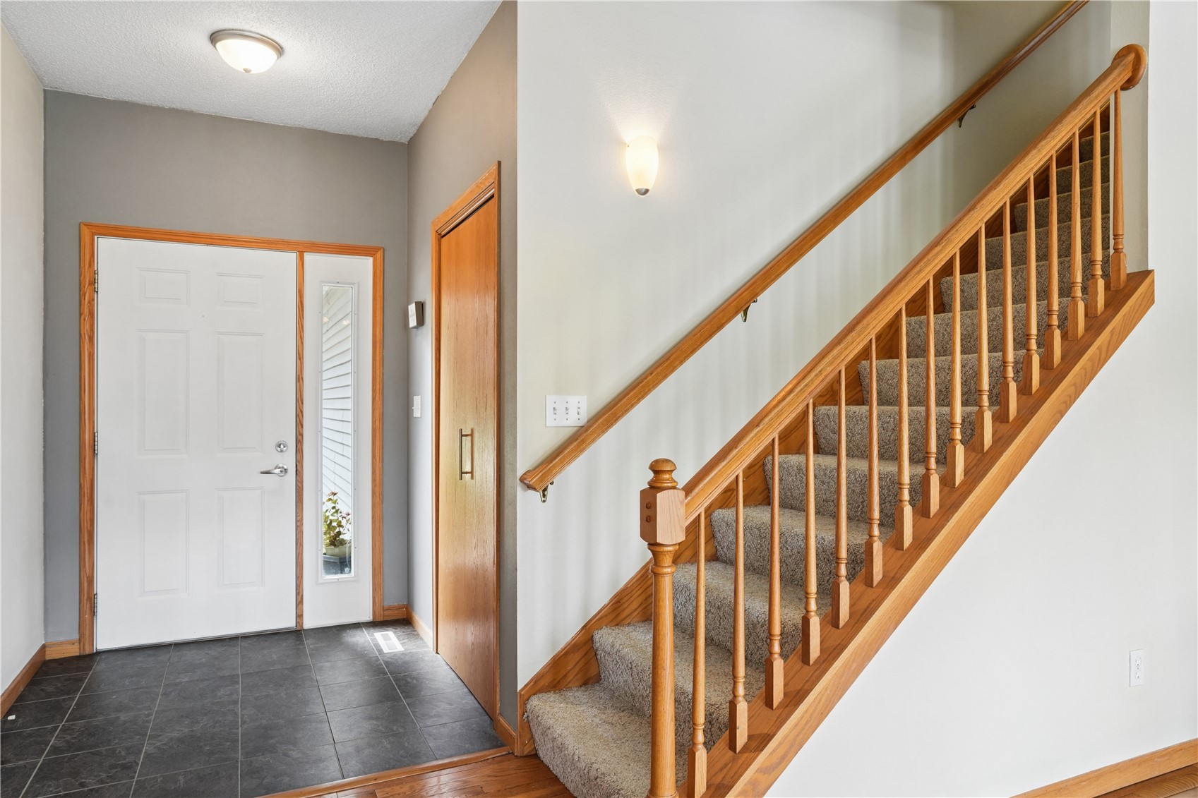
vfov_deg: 57.2
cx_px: 599
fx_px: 732
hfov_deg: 78.6
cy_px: 399
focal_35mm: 22
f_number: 9
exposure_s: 1/6
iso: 640
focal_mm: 22
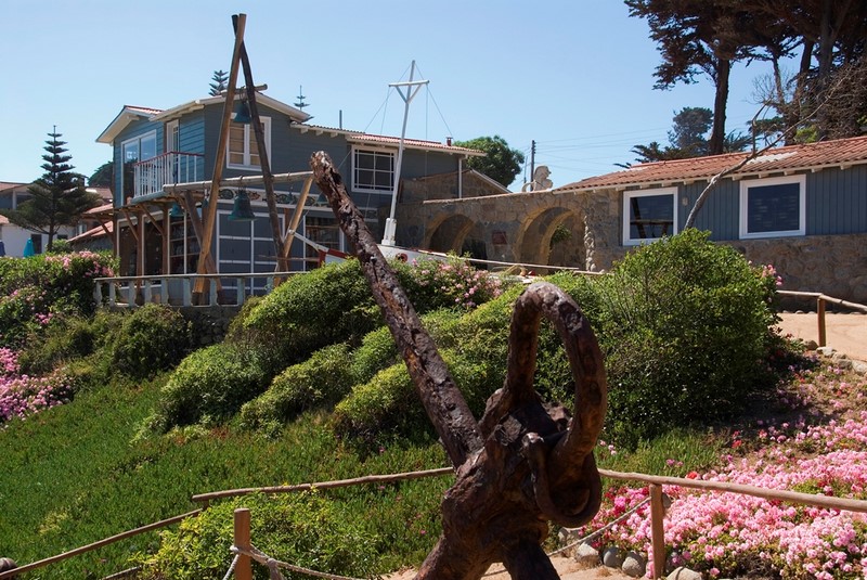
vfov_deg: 32.0
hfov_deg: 46.4
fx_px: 1012
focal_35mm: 42
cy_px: 290
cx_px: 434
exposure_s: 1/125
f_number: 8
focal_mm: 28
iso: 100
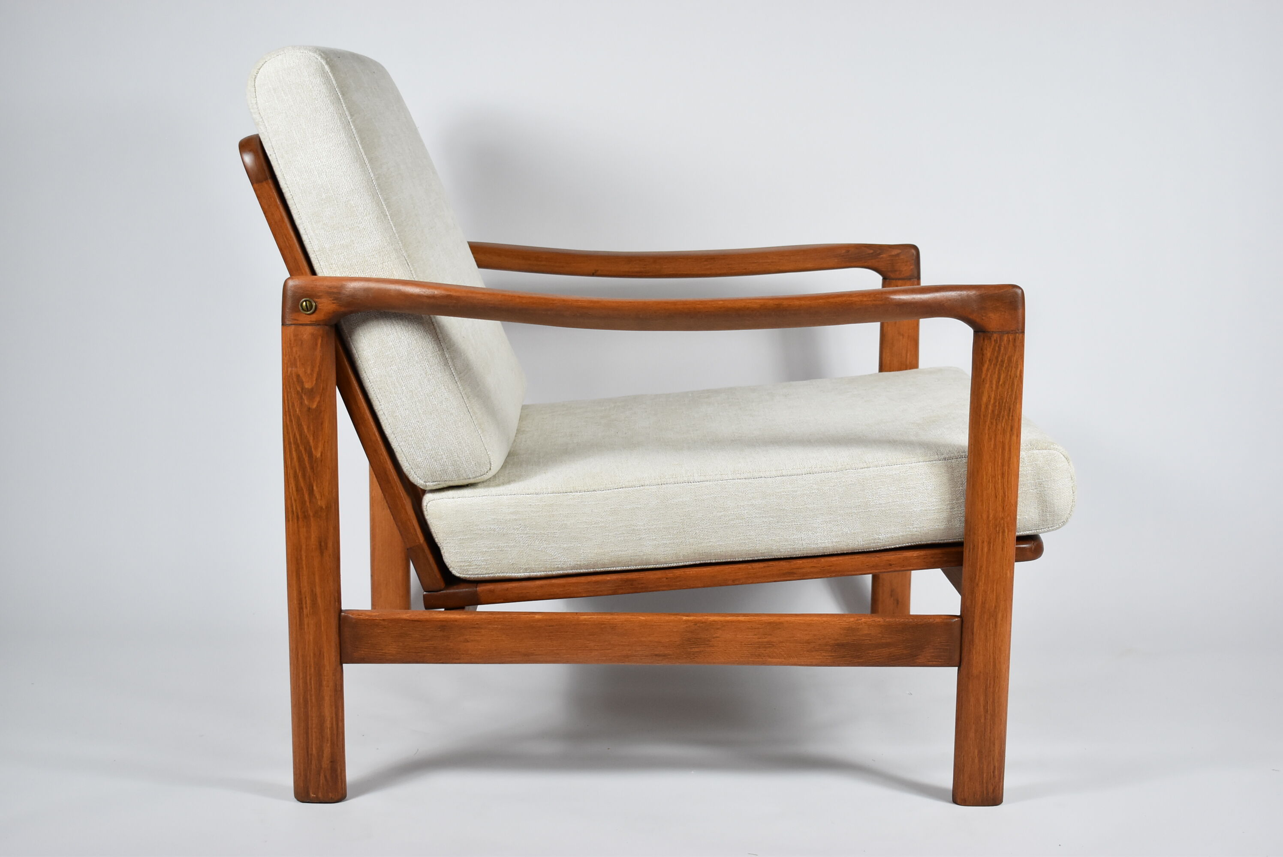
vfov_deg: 26.5
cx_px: 642
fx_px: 1819
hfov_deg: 38.9
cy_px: 428
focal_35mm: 51
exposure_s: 1/125
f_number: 5
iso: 800
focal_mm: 34
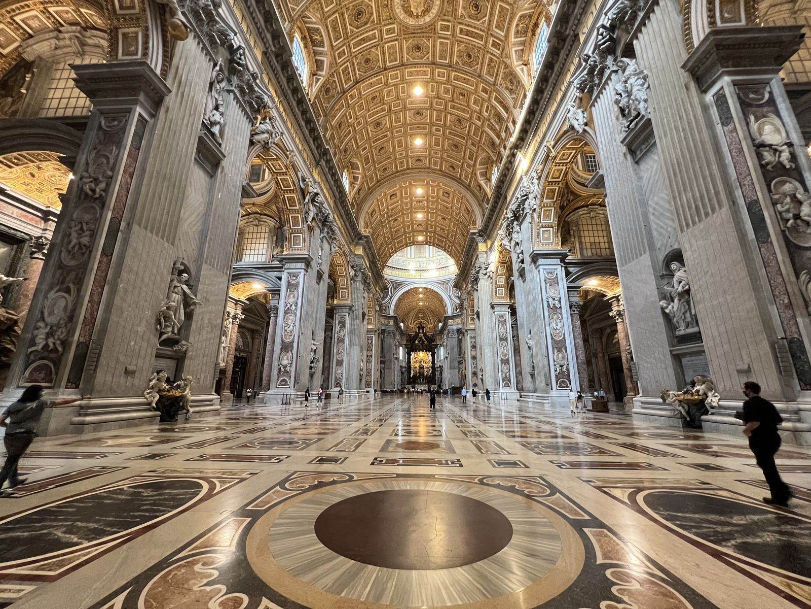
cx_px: 406
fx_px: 305
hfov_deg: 106.2
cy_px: 304
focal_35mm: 13
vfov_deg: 89.9
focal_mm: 1.57
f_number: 1.8
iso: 400
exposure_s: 1/50
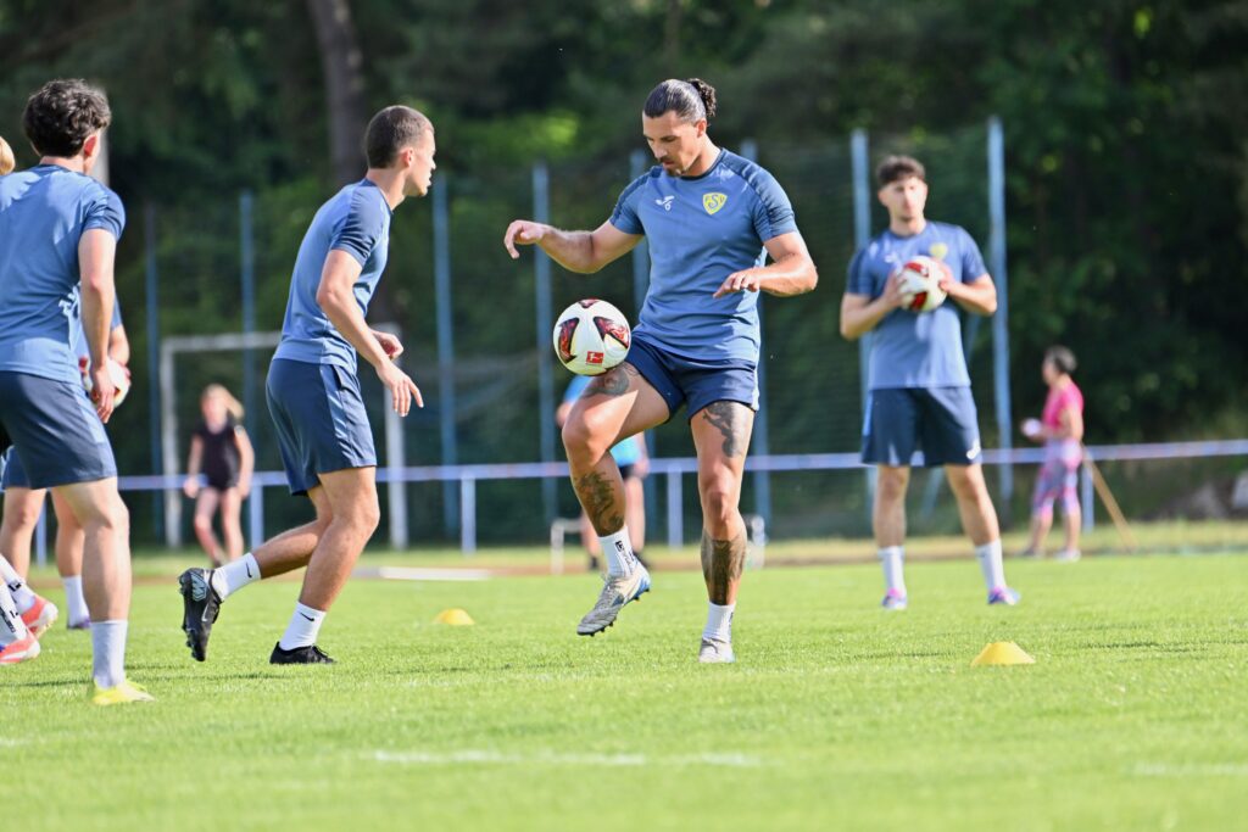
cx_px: 624
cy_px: 416
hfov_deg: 5.2
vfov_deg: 3.4
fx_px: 13868
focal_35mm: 400
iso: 640
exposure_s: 1/1600
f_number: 5.6
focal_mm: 400
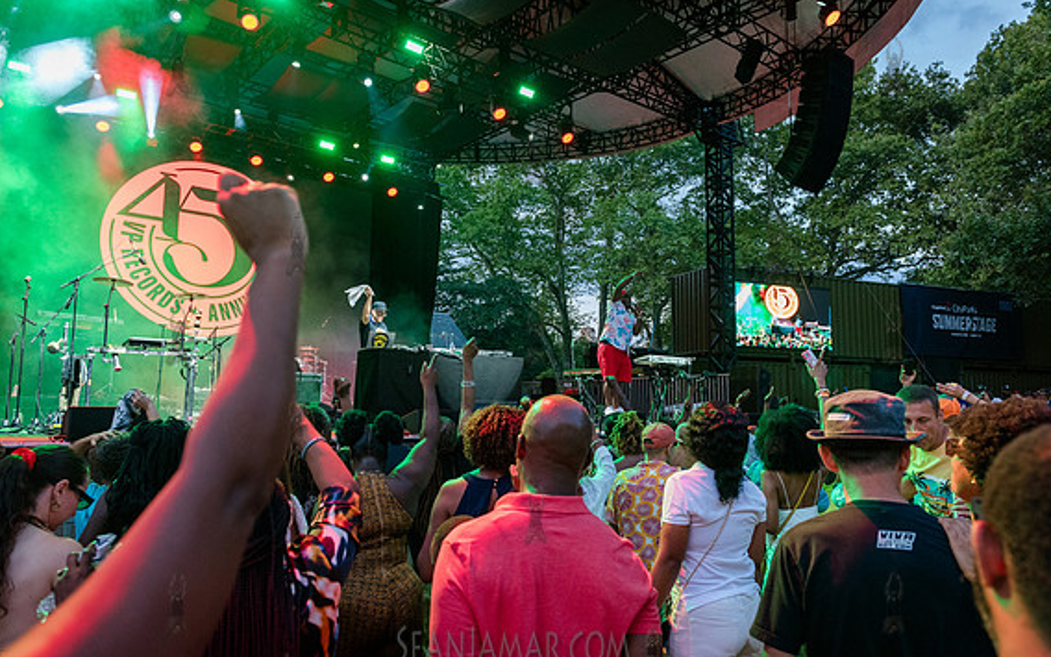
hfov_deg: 72.5
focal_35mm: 25
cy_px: 332
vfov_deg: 49.3
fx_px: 716
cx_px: 535
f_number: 3.5
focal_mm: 24
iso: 2000
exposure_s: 1/320
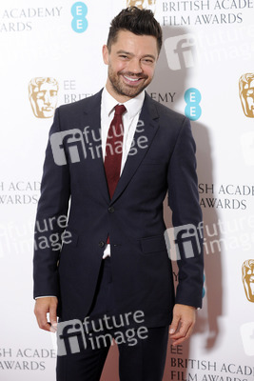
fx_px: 846
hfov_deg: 17.1
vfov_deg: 25.4
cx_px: 127
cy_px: 190
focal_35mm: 80
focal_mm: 80
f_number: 3.2
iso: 1600
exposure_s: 1/250
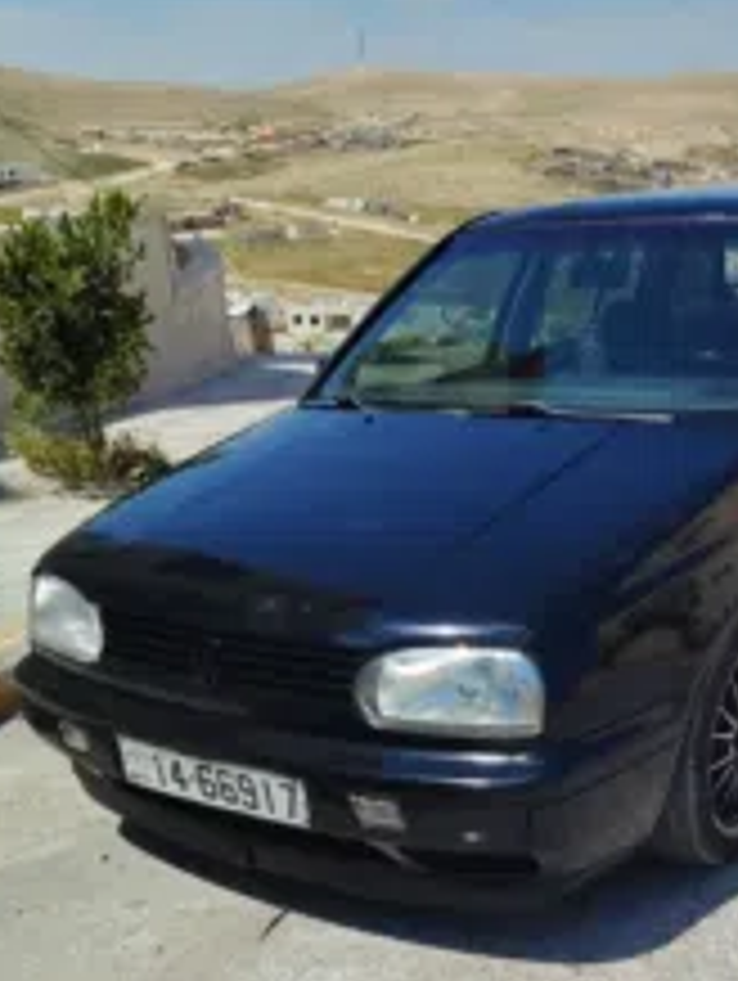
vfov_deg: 39.8
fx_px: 1248
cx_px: 518
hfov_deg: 32.5
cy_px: 882
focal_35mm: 44
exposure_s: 1/1600
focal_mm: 5.25
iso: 101
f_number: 1.75
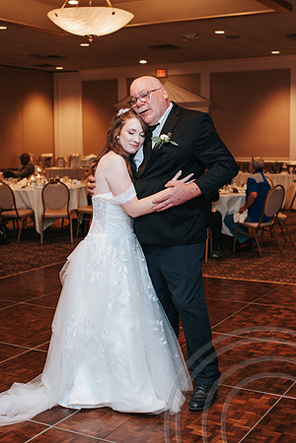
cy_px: 222
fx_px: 647
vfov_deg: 37.9
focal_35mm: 52
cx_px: 167
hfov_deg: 25.8
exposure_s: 1/160
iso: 1000
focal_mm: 35
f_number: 2.8
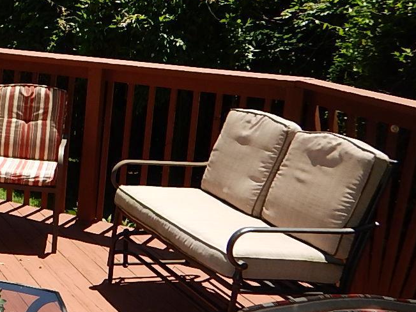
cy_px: 121
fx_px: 709
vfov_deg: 24.8
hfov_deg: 29.1
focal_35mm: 59
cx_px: -58
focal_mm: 4.3
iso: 125
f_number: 2.8
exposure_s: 1/1000
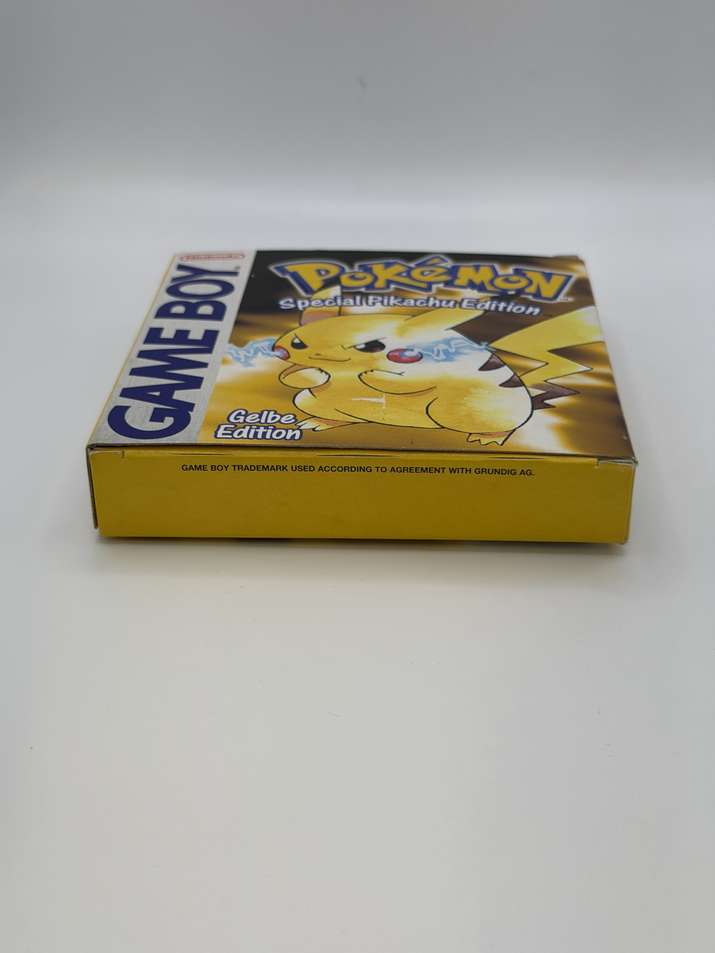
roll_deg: +0.2
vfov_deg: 39.7
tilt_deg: -30.8
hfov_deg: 30.3
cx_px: 358
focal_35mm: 48
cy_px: 476
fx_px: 1322
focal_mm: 6.76
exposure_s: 1/484
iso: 64
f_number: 1.78
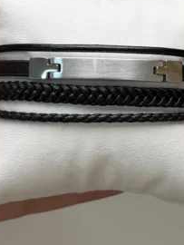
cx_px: 97
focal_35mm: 71
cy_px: 81
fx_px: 502
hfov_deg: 20.8
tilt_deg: -61.7
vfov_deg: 27.2
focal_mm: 6.76
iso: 64
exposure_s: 1/437
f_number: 1.78
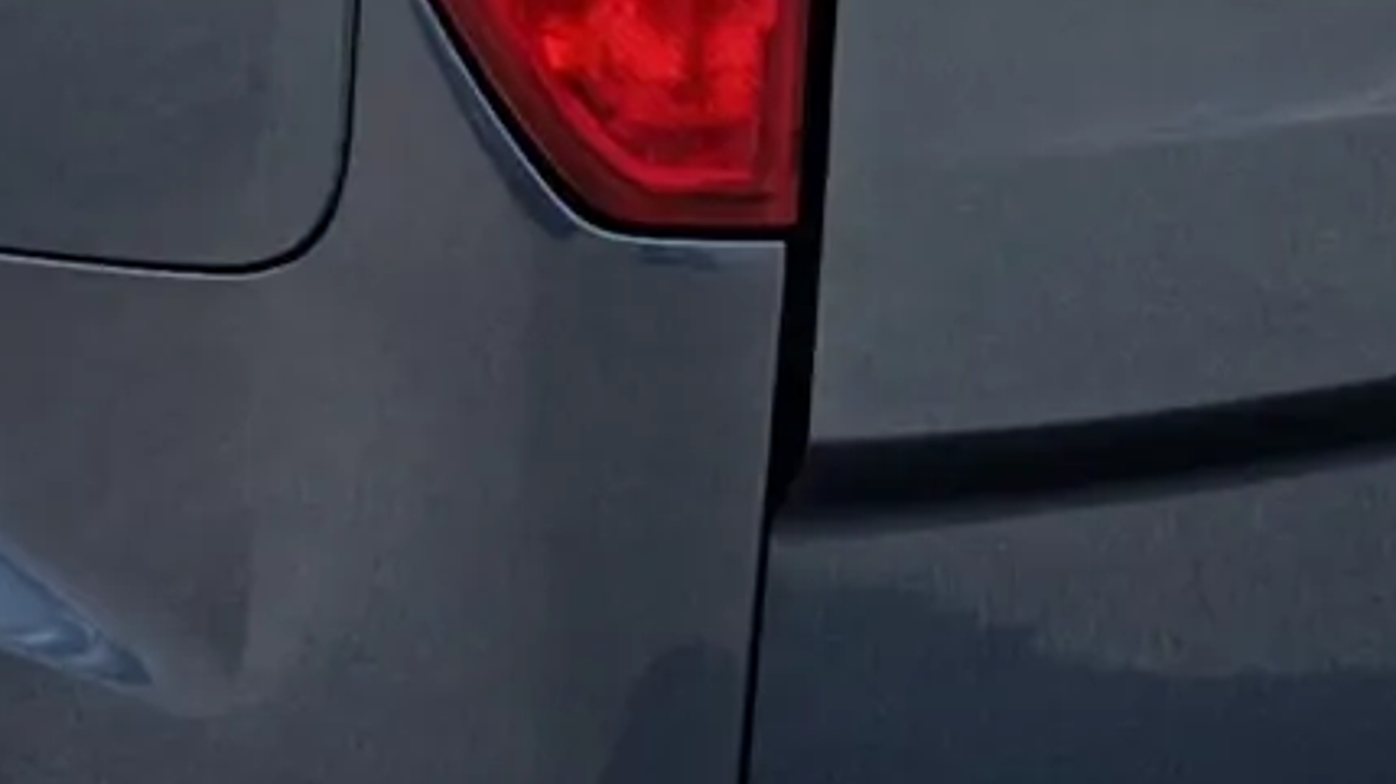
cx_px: 709
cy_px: -566
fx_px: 5773
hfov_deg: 13.8
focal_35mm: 156
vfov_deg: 7.6
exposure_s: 1/239
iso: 100
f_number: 4
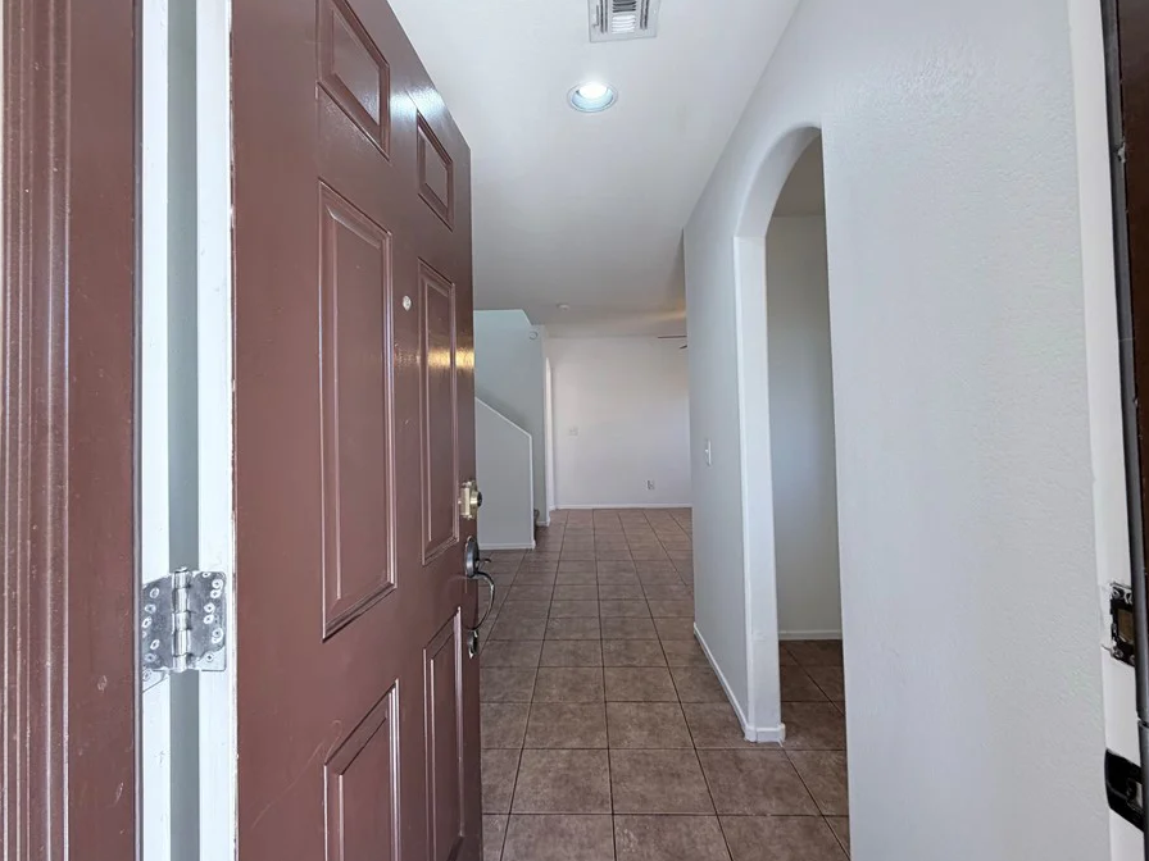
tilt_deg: +1.5
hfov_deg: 94.5
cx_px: 571
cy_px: 409
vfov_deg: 78.0
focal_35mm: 16
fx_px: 531
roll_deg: +1.8
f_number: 2.2
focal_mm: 2.22
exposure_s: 1/120
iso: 125
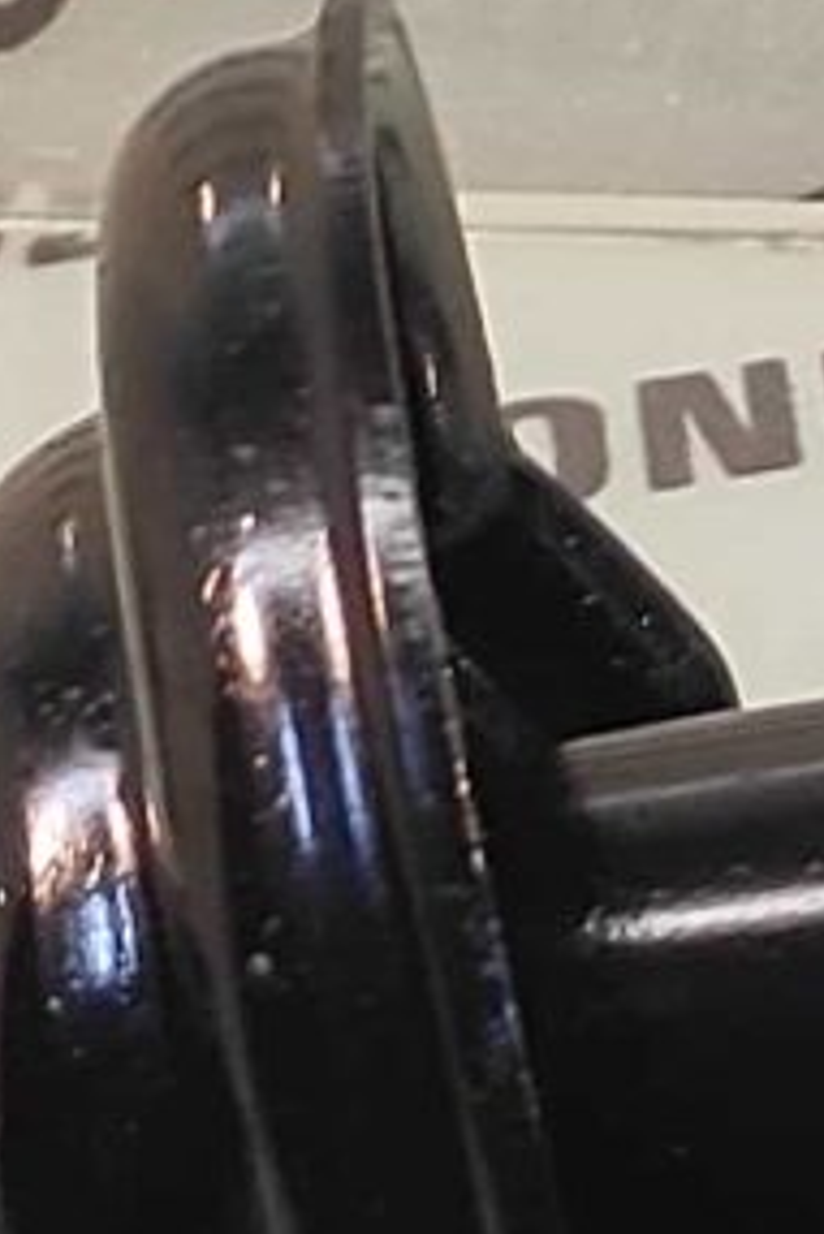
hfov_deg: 8.6
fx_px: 5418
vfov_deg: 13.0
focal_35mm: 158
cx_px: 936
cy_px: 828
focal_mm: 4.74
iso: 219
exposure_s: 1/33
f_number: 1.79
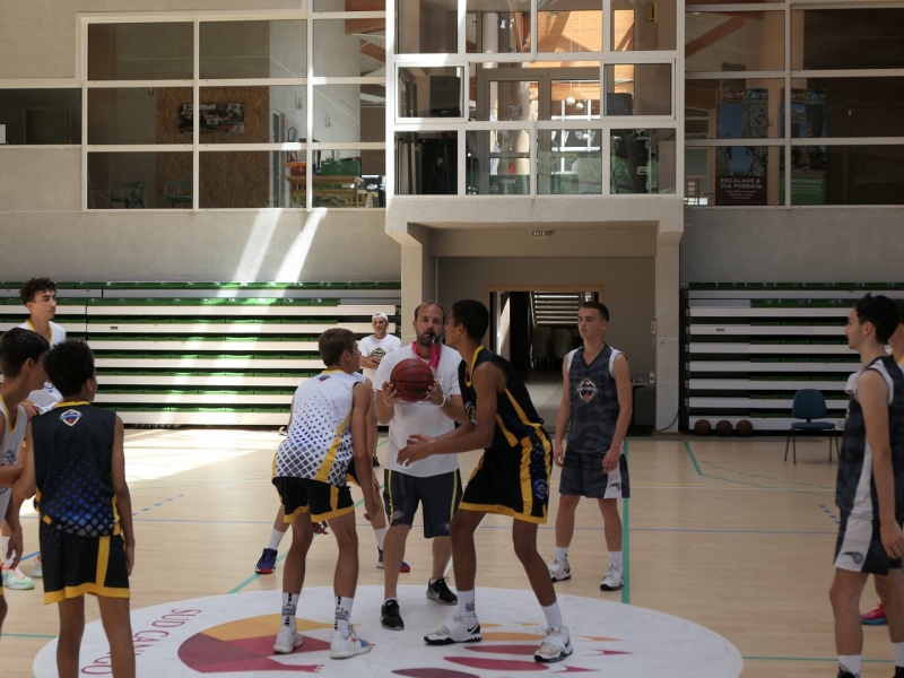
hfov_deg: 32.2
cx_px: 452
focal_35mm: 60
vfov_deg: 24.4
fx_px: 1567
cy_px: 339
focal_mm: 20.4
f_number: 2.8
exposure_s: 1/200
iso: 125
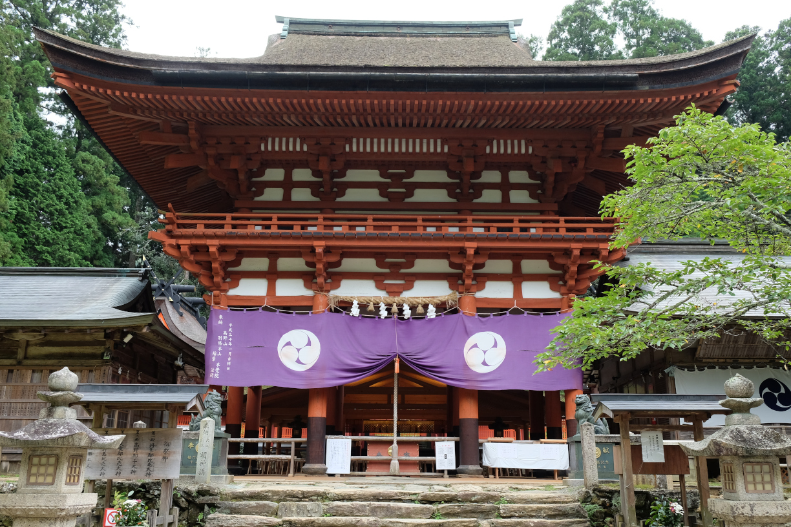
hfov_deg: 58.7
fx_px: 703
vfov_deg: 41.1
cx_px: 396
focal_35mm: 32
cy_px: 264
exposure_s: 1/125
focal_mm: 21.4
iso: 400
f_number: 5.6
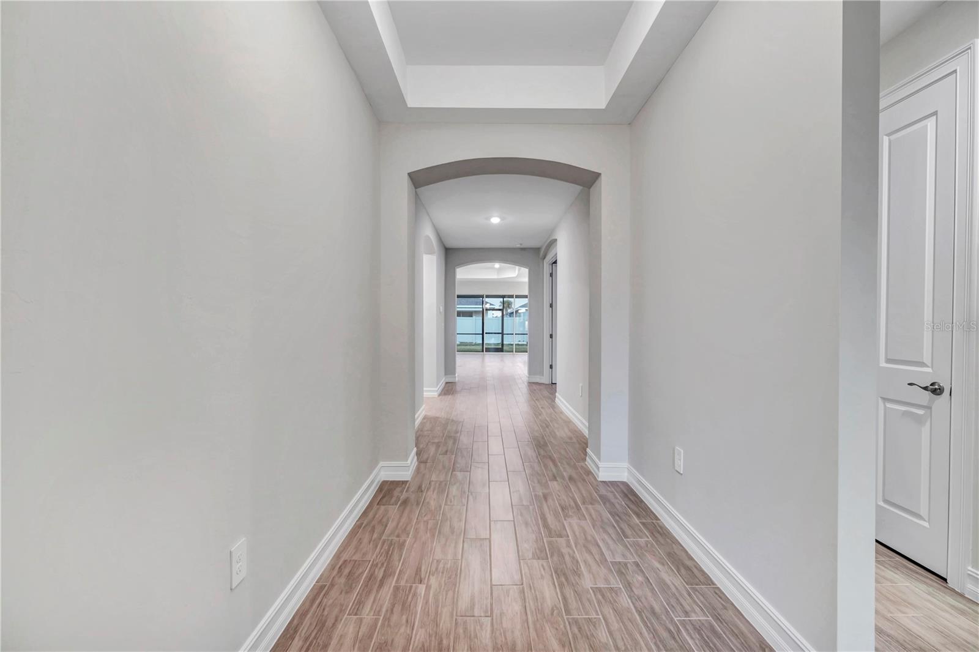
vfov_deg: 77.3
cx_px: 490
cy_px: 326
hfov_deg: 100.4
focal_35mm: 15
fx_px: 408
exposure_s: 1/5
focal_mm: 10
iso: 160
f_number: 5.6
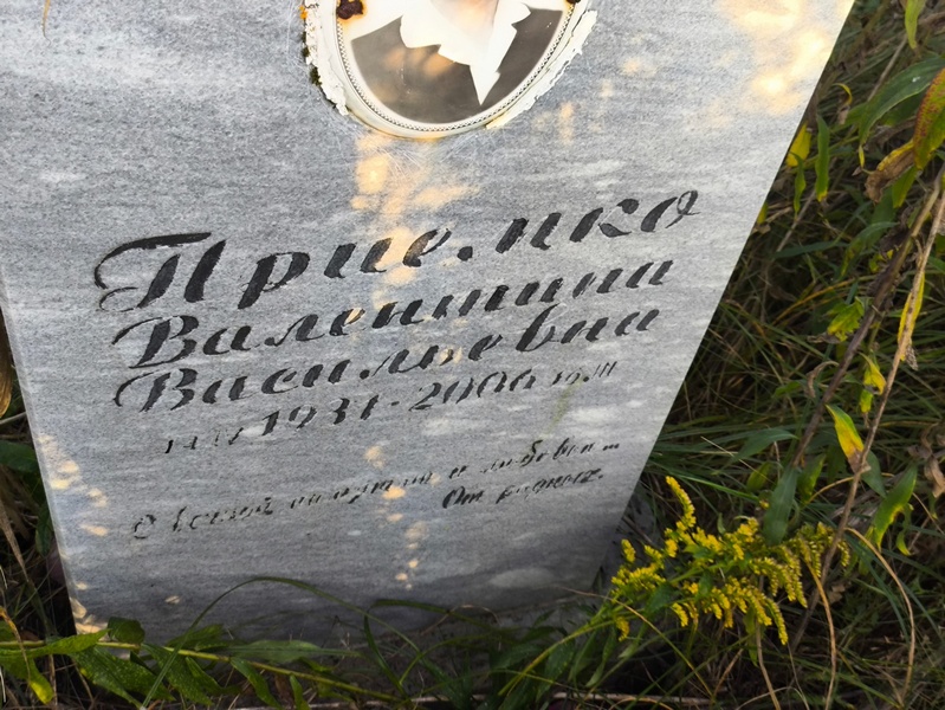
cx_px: 472
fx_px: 1366
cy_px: 355
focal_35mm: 50
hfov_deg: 38.2
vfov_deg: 29.1
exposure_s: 1/100
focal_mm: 4.71
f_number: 1.7
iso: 64
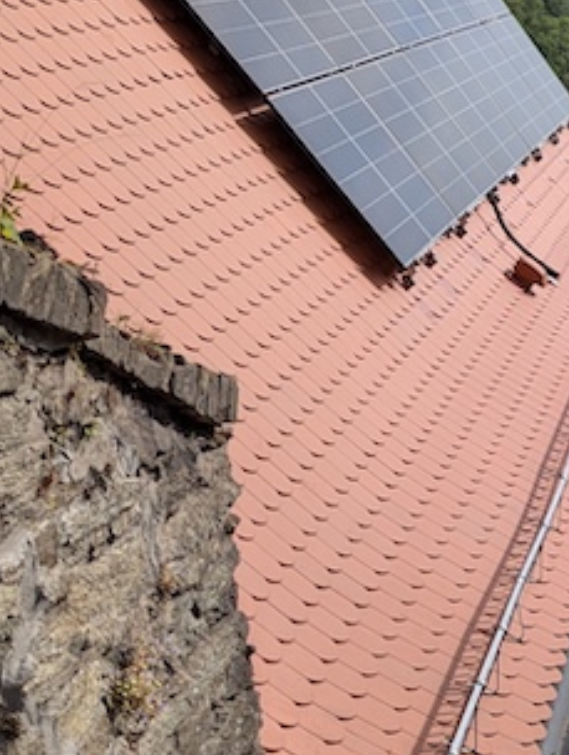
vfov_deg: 24.6
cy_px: 454
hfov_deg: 16.6
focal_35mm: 79
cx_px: 916
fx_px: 1727
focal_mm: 6.81
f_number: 1.85
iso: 36
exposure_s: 1/1272
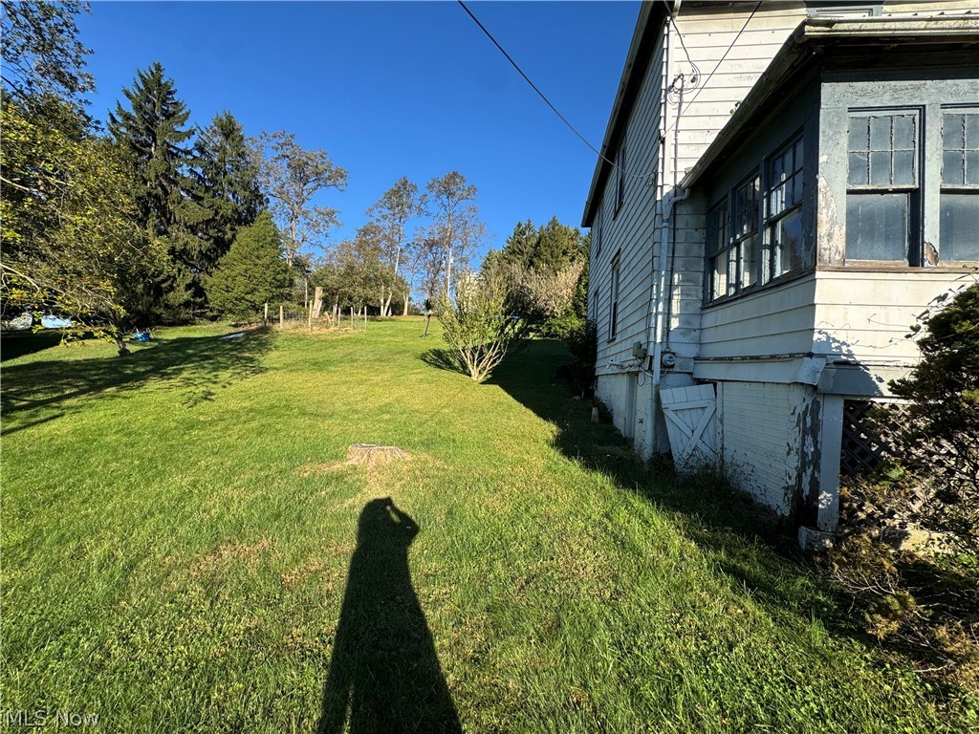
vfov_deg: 85.7
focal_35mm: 14
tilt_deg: +3.2
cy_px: 367
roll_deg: -3.4
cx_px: 490
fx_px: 396
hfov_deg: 102.1
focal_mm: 2.22
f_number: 2.2
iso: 50
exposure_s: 1/821
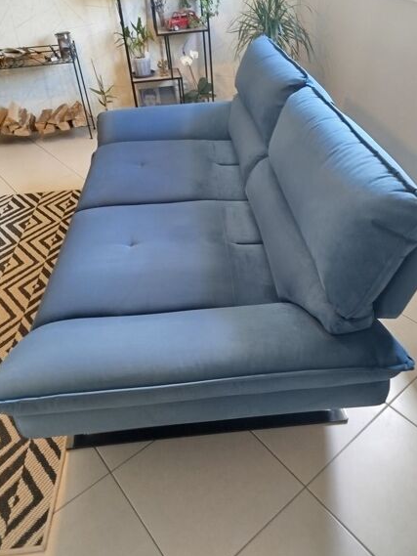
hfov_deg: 51.4
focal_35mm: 27
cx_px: 216
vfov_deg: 65.1
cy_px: 247
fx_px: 434
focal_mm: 5.31
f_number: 1.7
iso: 125
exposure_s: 1/33
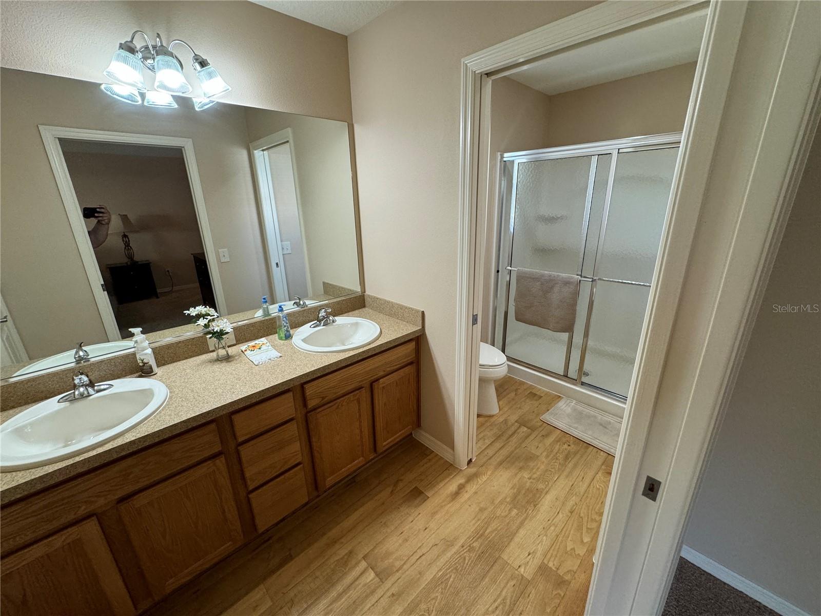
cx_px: 410
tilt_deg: -19.6
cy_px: 308
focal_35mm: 14
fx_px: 332
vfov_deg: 85.7
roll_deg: +0.9
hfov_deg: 102.1
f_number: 2.2
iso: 250
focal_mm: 2.22
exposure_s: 1/120
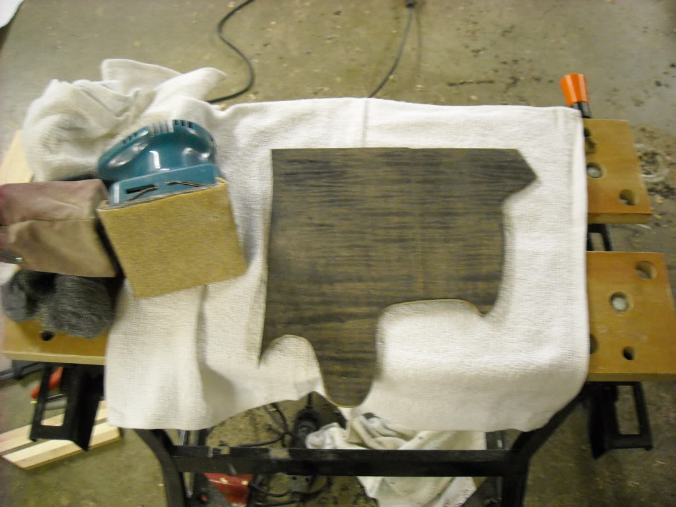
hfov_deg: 52.6
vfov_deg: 40.7
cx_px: 338
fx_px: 683
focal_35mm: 35
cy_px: 254
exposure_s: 1/15
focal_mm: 5.7
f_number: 2.8
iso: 400
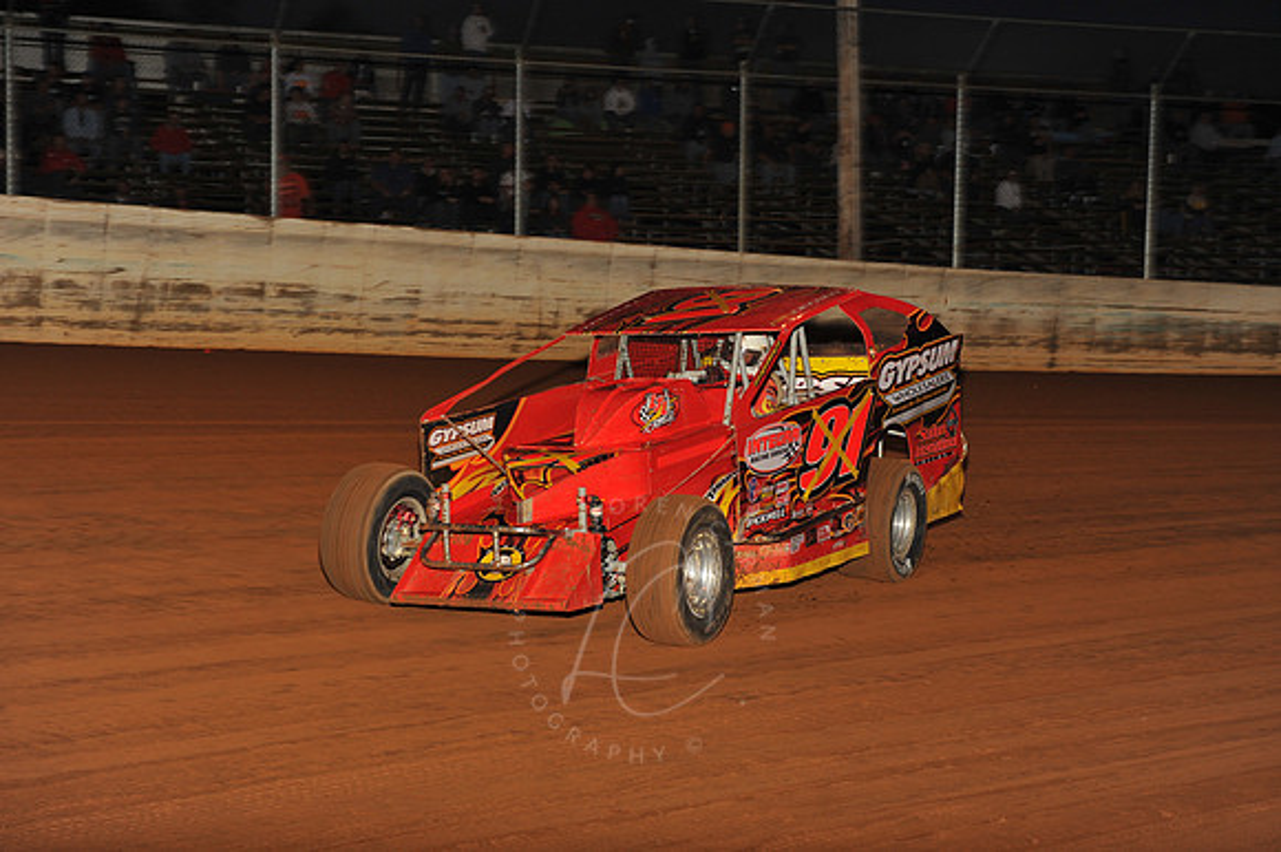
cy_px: 426
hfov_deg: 28.9
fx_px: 2489
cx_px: 640
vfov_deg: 19.4
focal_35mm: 70
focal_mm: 70
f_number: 7.1
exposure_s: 1/320
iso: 500
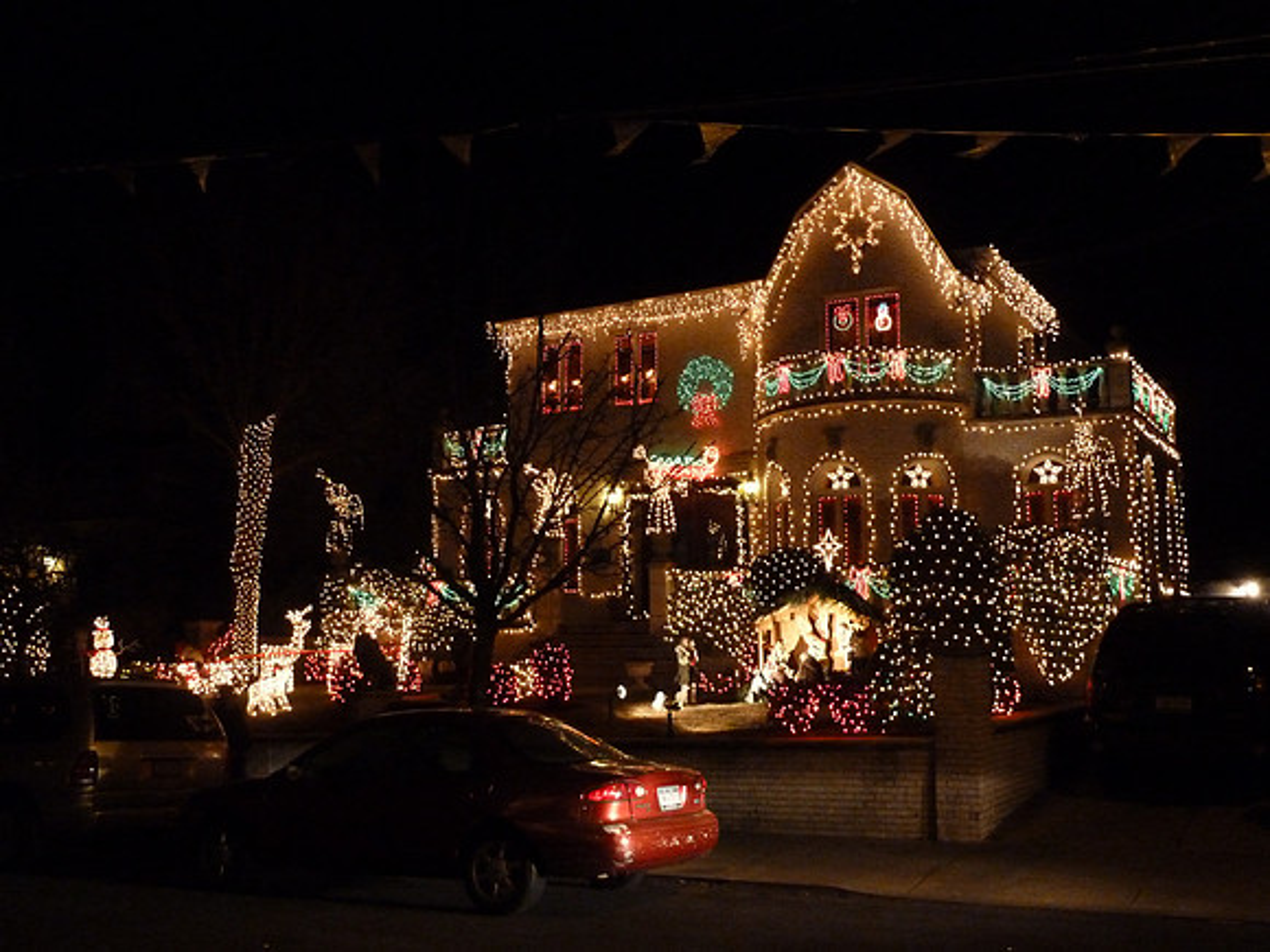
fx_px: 1284
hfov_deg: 52.6
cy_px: 476
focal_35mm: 35
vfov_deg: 40.7
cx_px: 635
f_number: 3.5
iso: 800
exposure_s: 1/13
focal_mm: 5.7
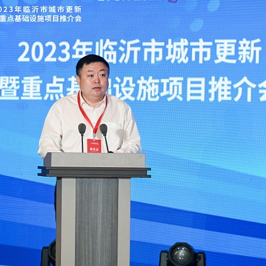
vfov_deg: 7.9
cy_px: 131
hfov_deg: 7.9
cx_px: 154
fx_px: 1930
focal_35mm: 222
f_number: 6.3
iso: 1250
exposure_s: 1/100
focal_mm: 170
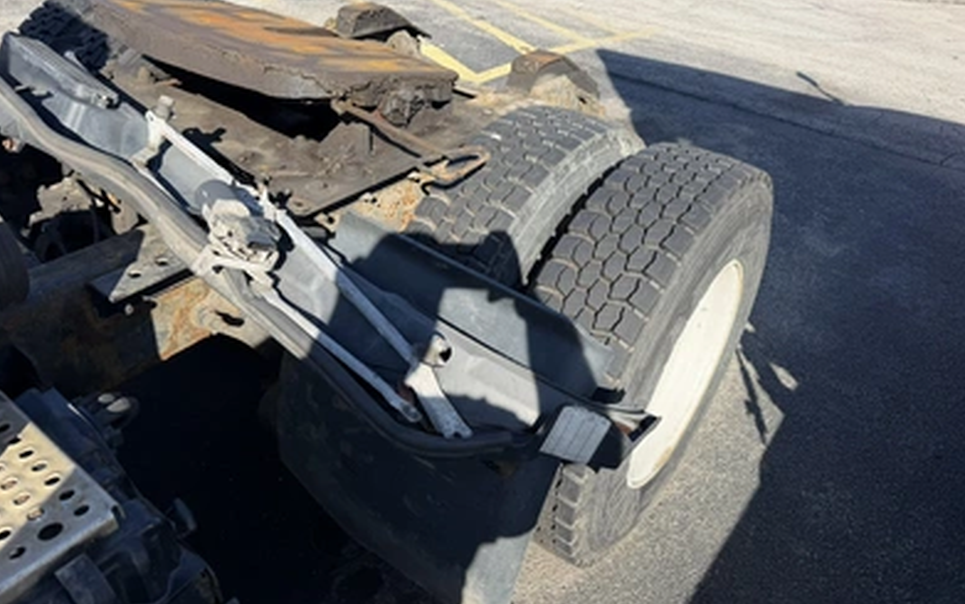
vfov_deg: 47.5
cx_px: 476
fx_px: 684
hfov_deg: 70.4
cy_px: 249
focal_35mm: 26
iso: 80
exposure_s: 1/2232
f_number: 1.78
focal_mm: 6.76
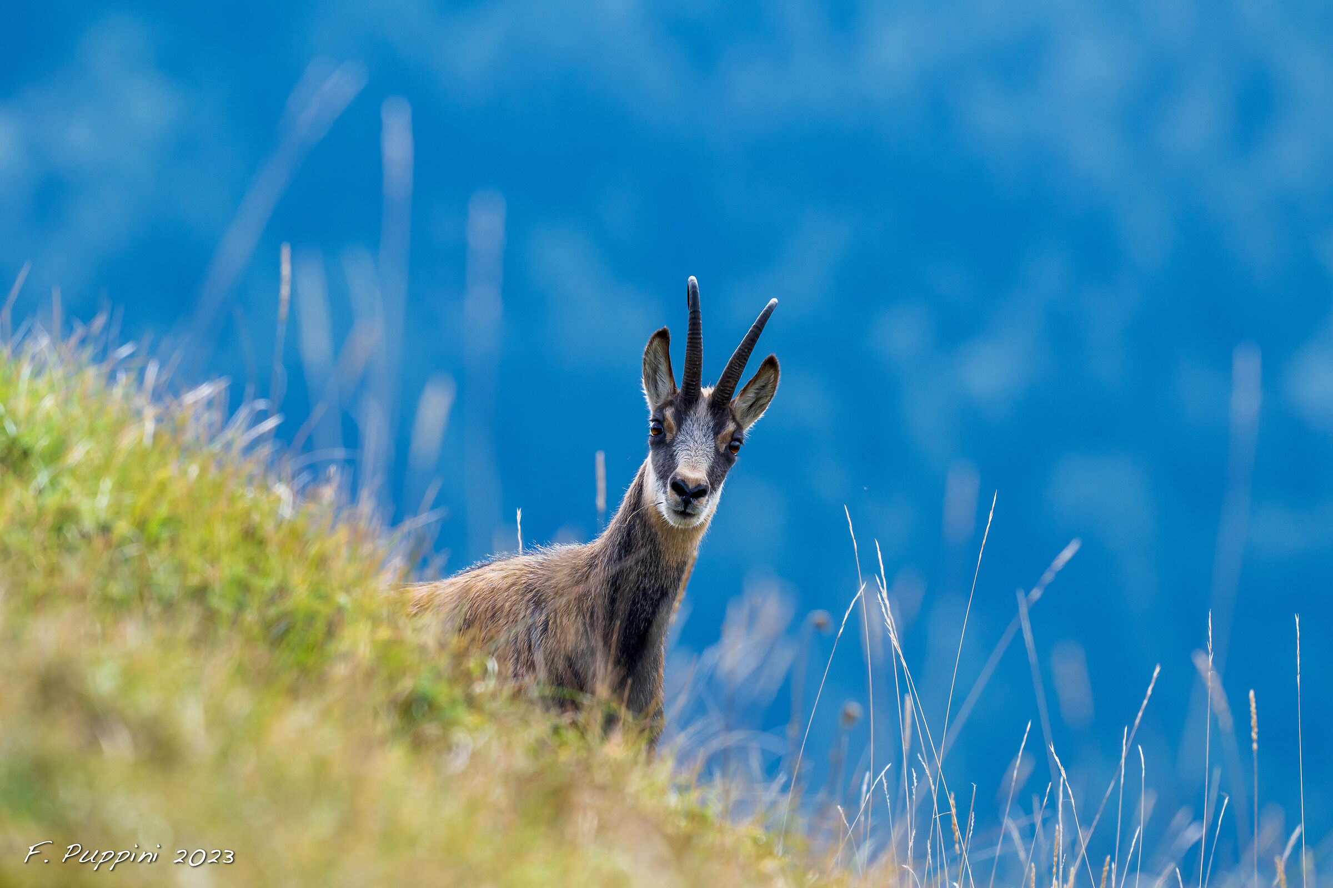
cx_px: 666
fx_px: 22215
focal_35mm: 600
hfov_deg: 3.4
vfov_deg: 2.3
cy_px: 444
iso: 800
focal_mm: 600
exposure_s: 1/750
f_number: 8
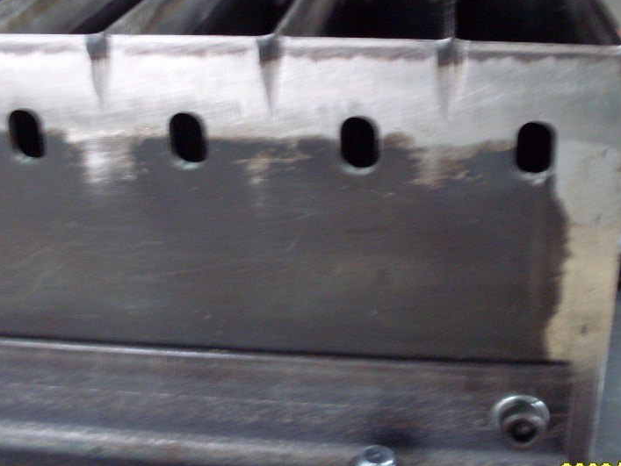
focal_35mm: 55
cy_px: 200
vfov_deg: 26.6
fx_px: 987
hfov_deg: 34.8
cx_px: 364
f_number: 2.8
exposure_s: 1/10
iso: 200
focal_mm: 6.3
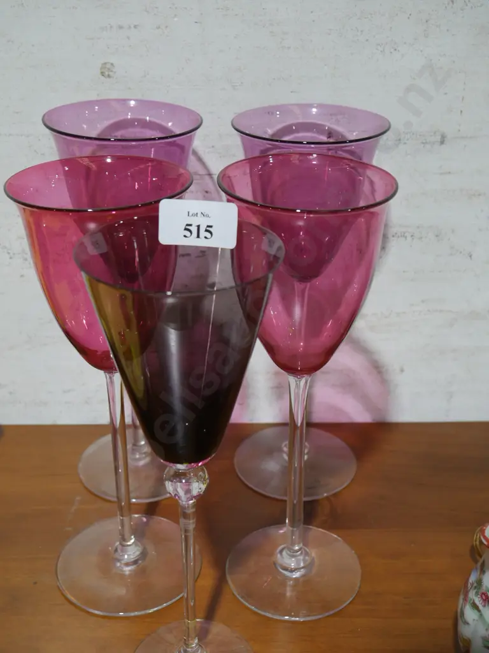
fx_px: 904
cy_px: 326
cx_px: 244
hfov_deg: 30.3
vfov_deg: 39.7
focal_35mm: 48
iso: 640
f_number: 5.2
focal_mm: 24
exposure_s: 1/60
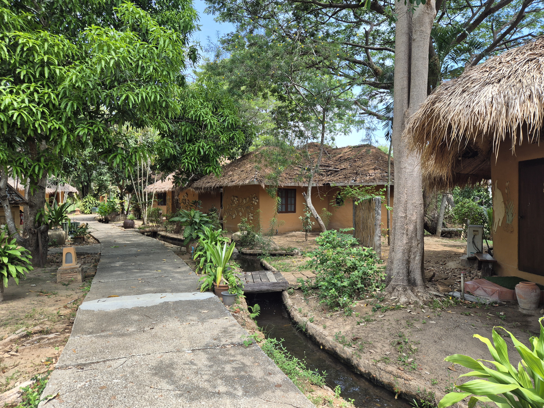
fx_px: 361
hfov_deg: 73.9
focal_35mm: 23
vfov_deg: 58.9
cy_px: 204
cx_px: 272
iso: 25
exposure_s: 1/454
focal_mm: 5.4
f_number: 1.8
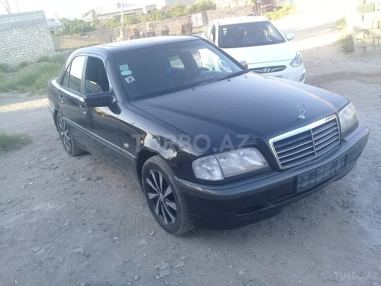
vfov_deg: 45.4
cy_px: 143
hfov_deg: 58.4
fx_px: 341
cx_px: 190
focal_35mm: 31
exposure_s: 1/122
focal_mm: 3.3
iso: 50
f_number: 2.2
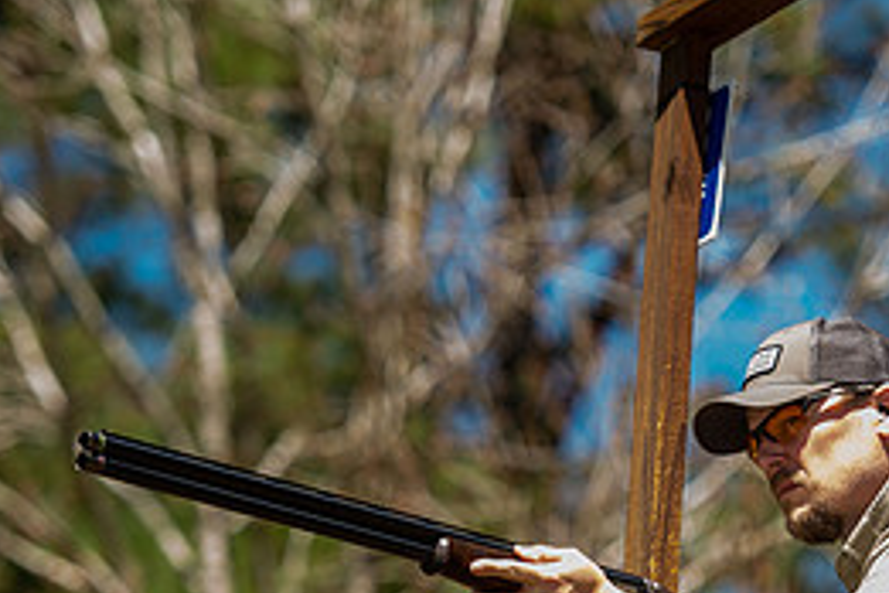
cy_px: 596
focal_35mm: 300
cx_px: 569
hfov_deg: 6.9
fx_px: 7408
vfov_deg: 4.6
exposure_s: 1/250
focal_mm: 135
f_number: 2.8
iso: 50
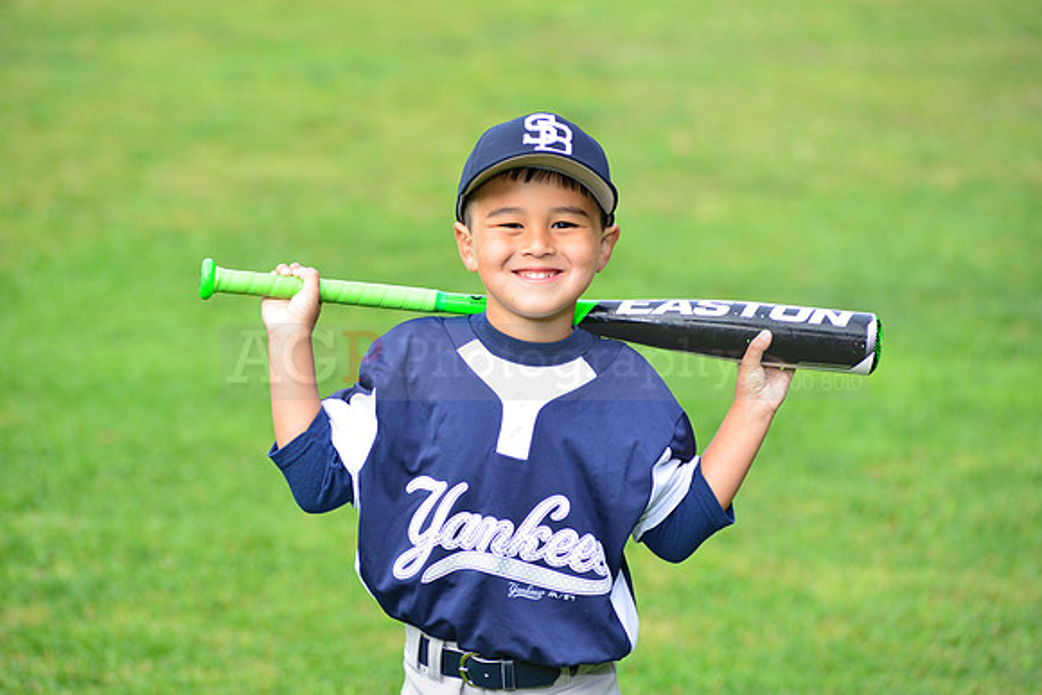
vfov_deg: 8.6
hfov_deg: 12.8
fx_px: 4632
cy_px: 348
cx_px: 521
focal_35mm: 160
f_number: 5.6
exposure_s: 1/200
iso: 320
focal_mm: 160
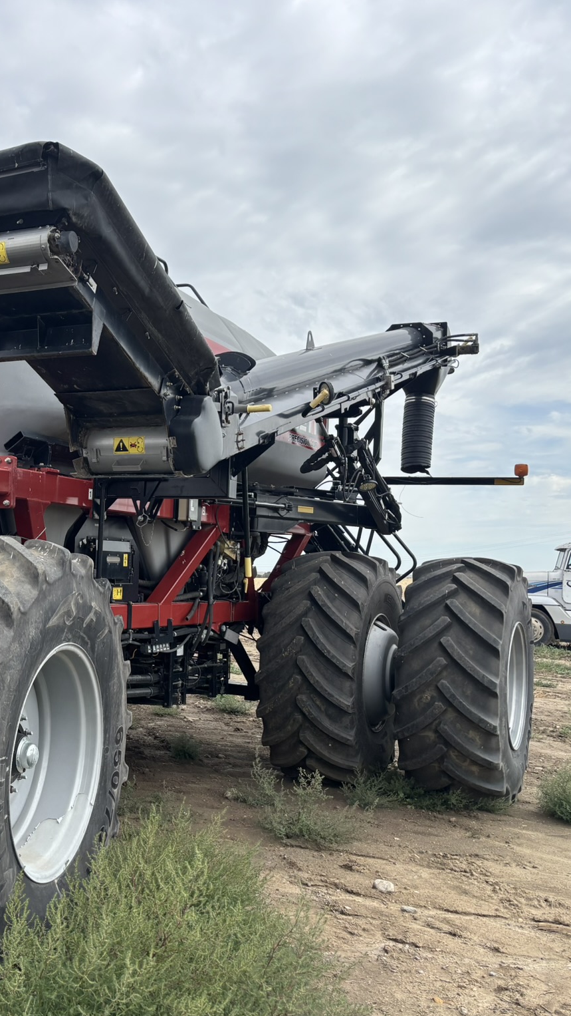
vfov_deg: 52.8
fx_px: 1023
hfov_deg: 29.4
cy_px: 510
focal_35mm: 38
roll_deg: +0.0
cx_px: 15
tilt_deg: +3.1
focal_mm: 5.96
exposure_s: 1/3205
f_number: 1.6
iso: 50
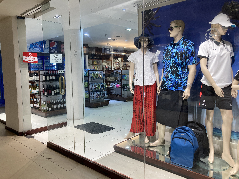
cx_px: 120
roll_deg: +1.5
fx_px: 193
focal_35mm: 28
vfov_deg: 49.7
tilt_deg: -4.7
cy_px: 90
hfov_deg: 63.4
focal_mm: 3.99
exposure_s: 1/100
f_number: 1.8
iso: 80
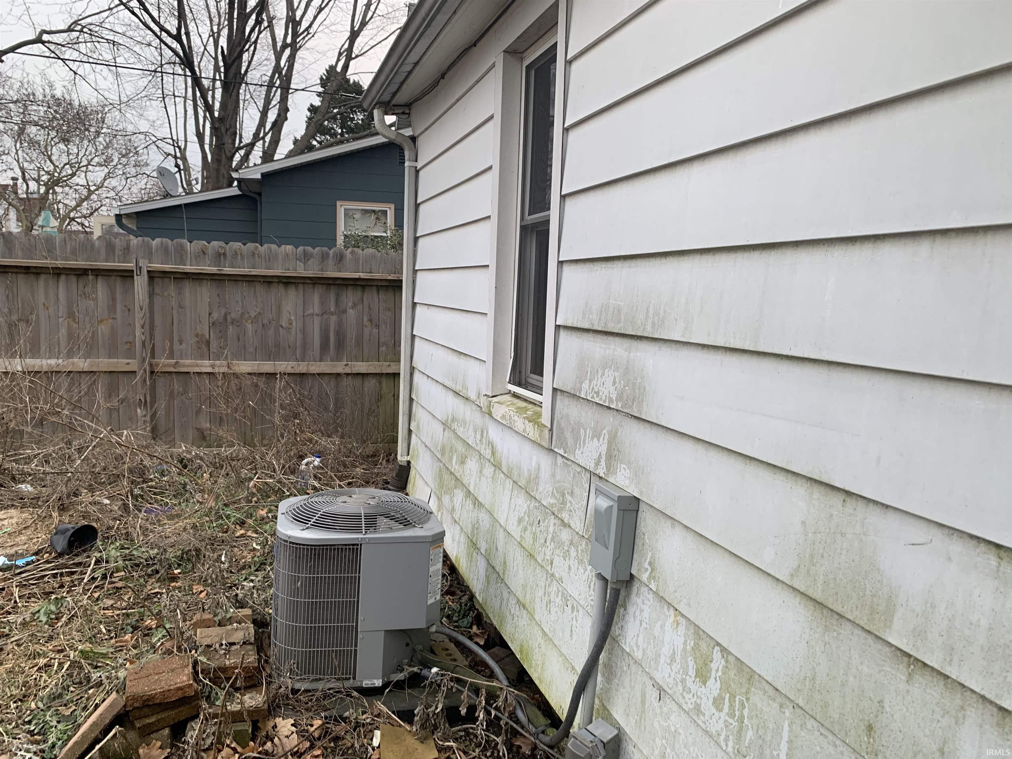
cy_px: 380
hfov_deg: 67.3
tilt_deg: -6.1
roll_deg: -1.5
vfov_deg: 53.1
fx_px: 760
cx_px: 506
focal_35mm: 26
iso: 100
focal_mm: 4.25
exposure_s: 1/87
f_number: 1.8
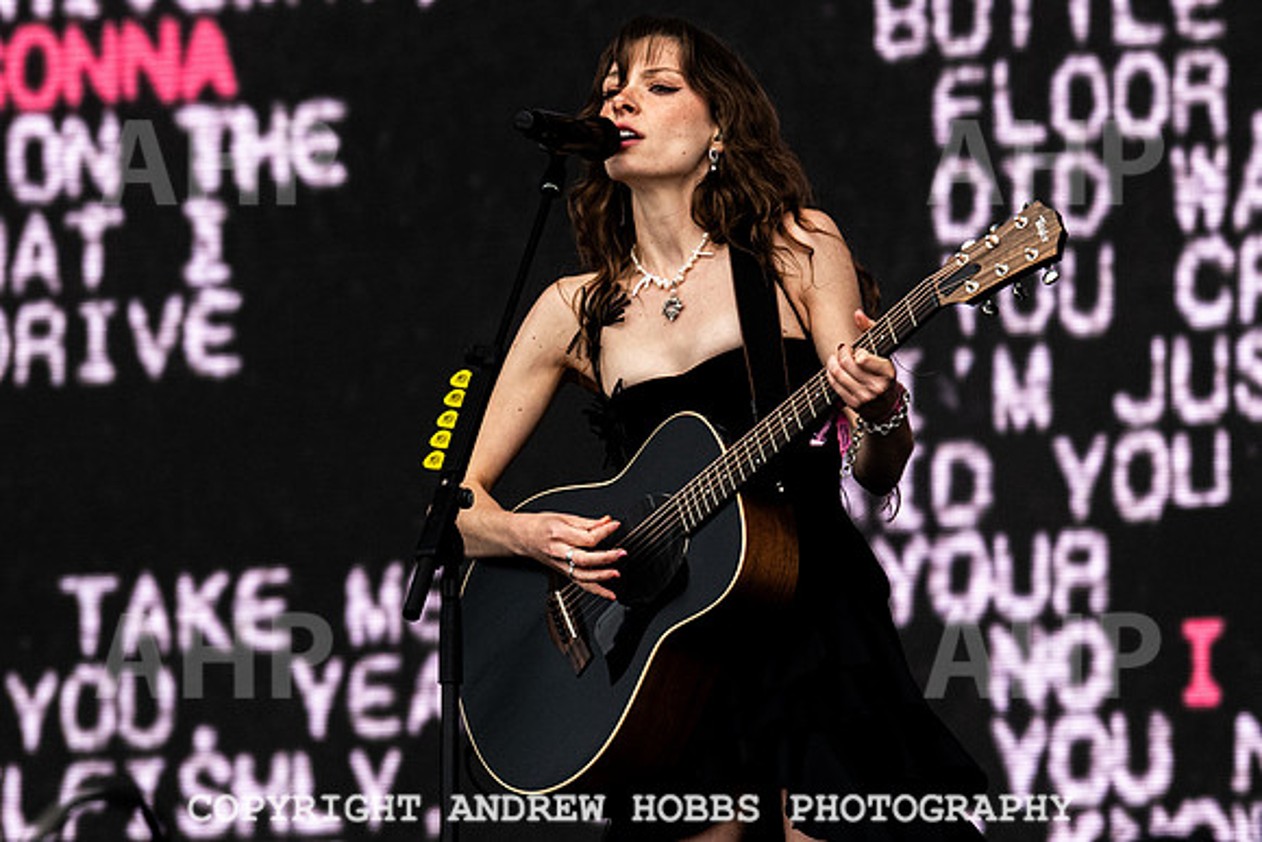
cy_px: 328
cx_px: 857
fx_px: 14219
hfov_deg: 5.1
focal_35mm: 406
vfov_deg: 3.4
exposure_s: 1/2500
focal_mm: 200
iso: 640
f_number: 4.5
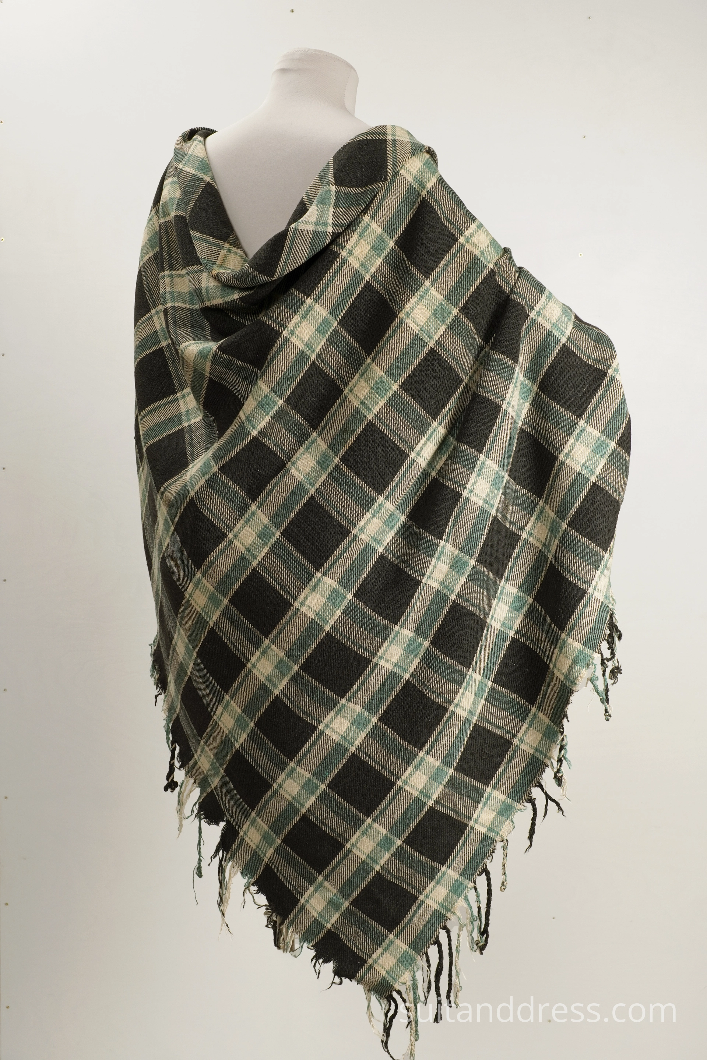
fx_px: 1414
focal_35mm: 48
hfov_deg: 28.1
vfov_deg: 41.1
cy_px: 530
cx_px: 354
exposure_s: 1/25
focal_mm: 32
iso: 320
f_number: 7.1
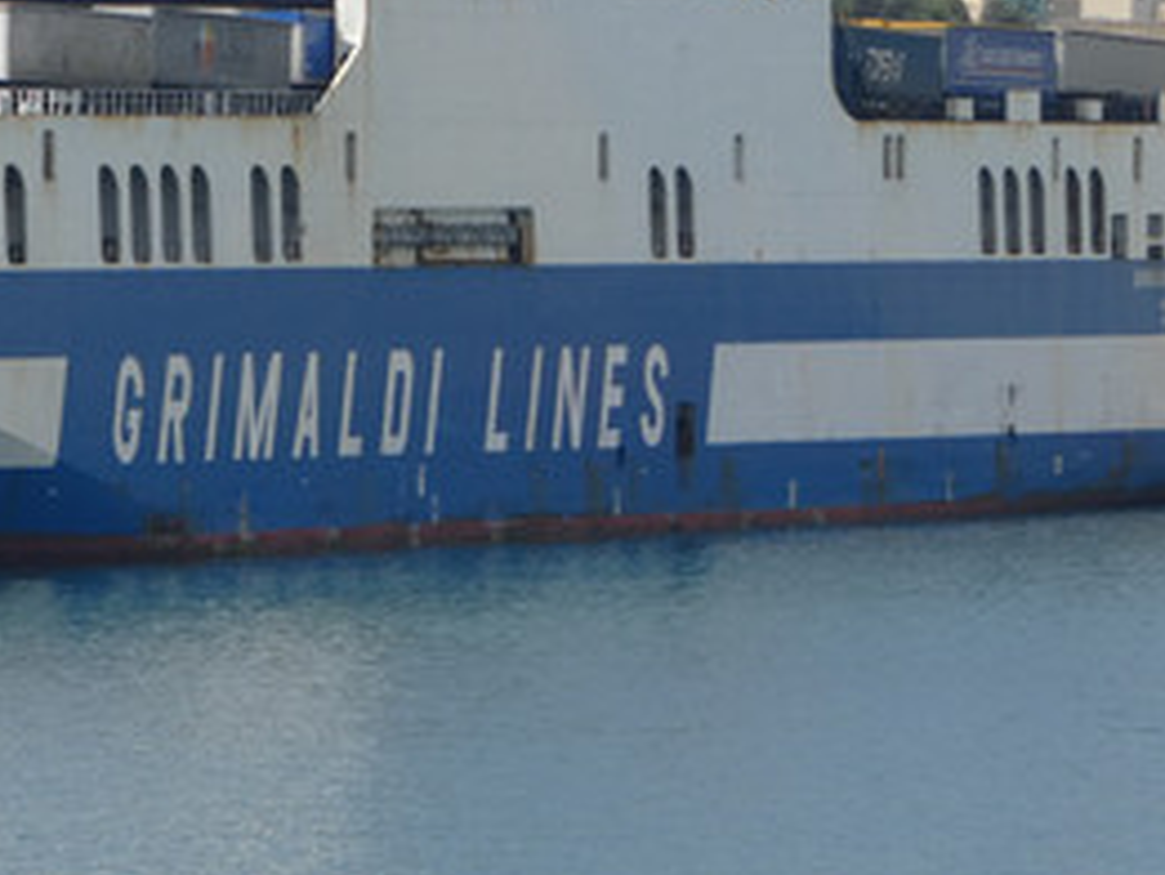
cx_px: 27
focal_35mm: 595
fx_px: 20034
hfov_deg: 3.3
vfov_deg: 2.5
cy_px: 49
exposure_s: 1/500
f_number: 5.5
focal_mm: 43.5
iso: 80
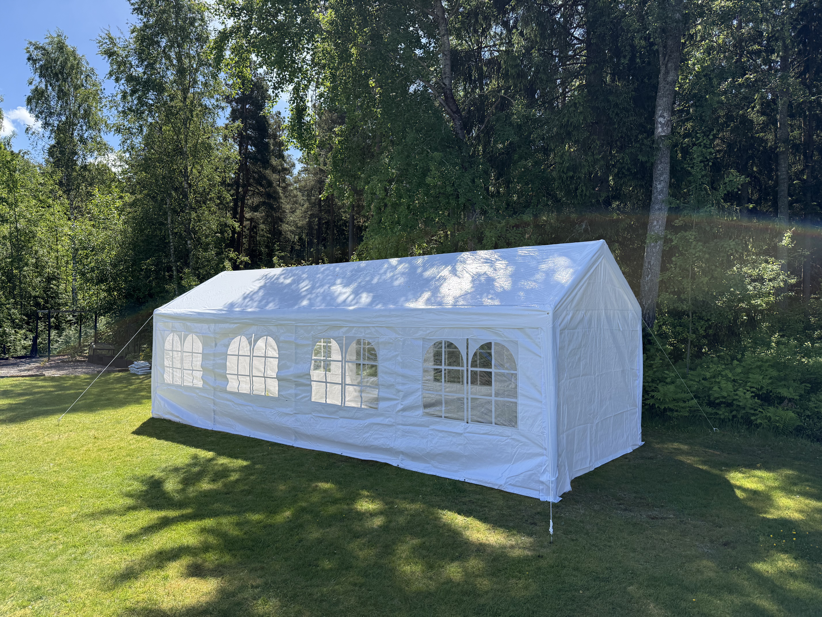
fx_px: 570
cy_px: 308
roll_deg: +0.0
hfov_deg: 71.6
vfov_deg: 56.8
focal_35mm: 24
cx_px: 411
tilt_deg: +0.2
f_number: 1.78
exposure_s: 1/3145
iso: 100
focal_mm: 6.76
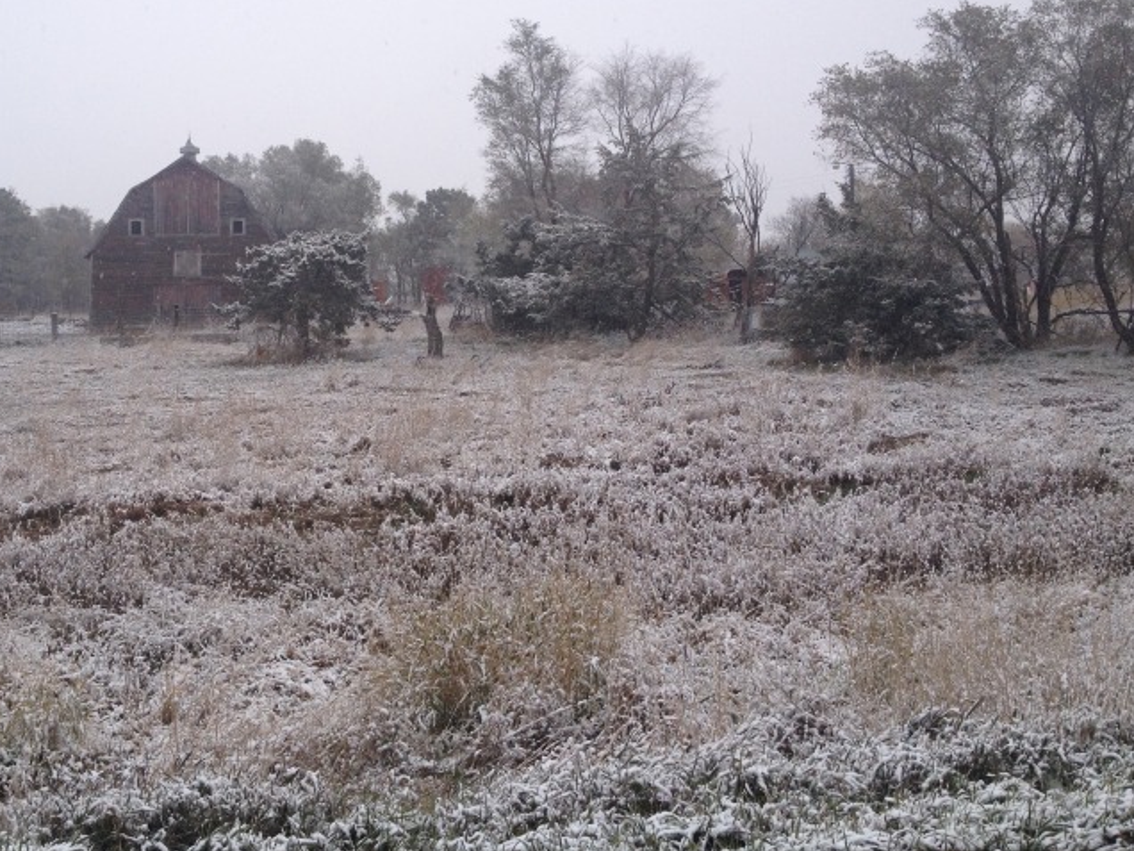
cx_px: 456
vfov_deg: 32.7
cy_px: 323
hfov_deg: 42.7
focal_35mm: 44
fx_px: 1441
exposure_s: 1/341
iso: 50
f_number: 2.4
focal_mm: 4.28
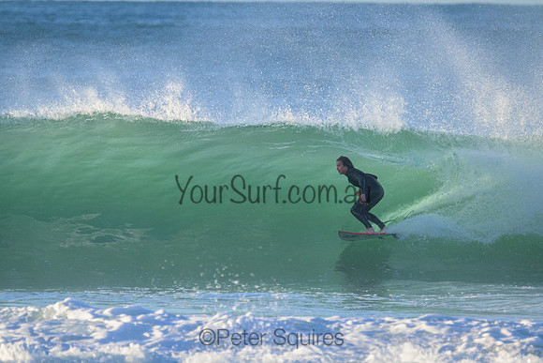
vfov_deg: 2.0
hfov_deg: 3.0
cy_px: 182
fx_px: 10259
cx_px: 272
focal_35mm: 680
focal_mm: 680
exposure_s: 1/2000
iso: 5000
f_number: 11
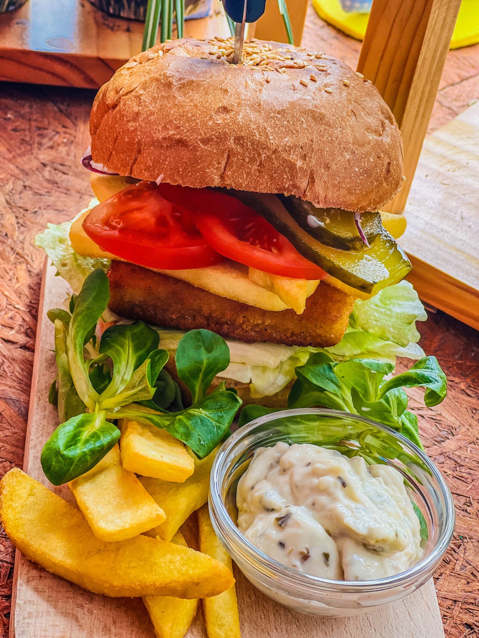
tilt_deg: -37.9
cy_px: 319
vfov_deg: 25.3
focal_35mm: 77
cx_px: 240
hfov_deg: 19.1
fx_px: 1421
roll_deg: -12.1
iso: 125
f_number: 2.8
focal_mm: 9
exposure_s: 1/121
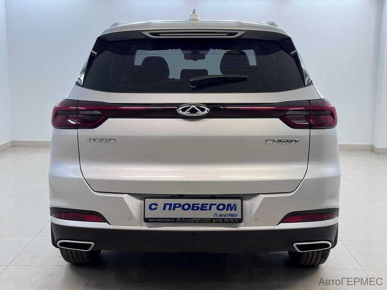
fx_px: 525
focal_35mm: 47
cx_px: 194
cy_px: 145
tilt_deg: -7.8
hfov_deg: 40.4
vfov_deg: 30.9
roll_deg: -1.0
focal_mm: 6.86
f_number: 1.78
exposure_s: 1/100
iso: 125
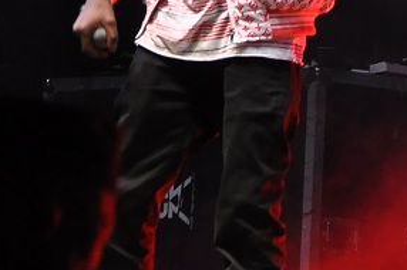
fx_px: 5861
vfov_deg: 2.6
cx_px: 400
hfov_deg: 4.0
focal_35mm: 519
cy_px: -67
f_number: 4.5
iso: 800
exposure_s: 1/100
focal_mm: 66
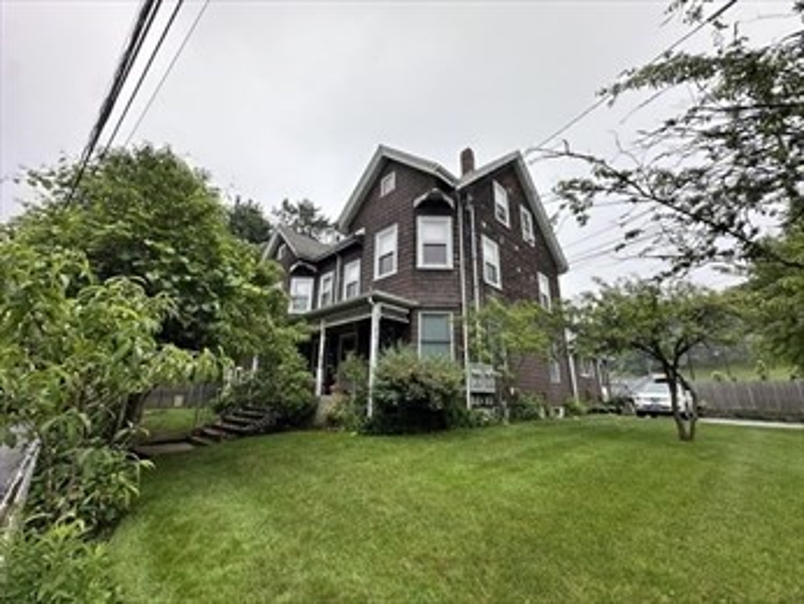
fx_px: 325
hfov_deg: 102.0
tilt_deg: +16.8
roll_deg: +0.4
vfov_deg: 85.7
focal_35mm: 14
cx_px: 402
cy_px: 302
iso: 40
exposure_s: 1/260
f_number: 2.2
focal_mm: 2.22
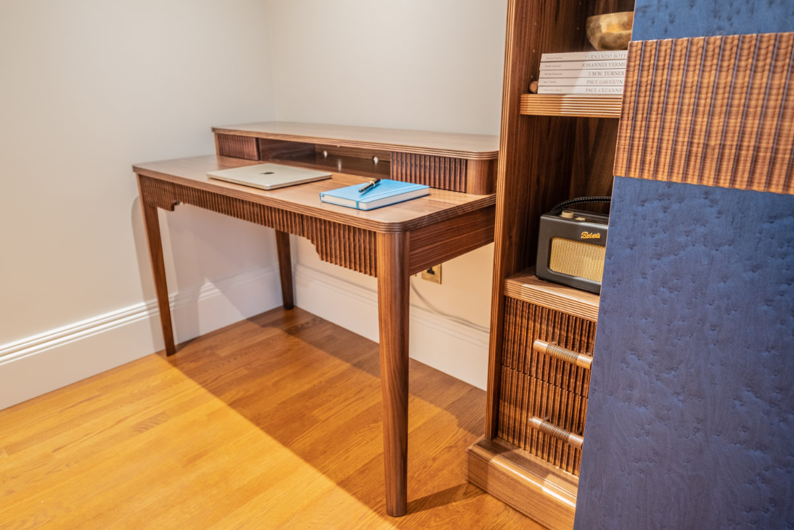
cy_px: 265
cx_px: 397
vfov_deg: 55.1
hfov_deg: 76.1
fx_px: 507
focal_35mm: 23
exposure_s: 1
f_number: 4
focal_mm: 15.1
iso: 200
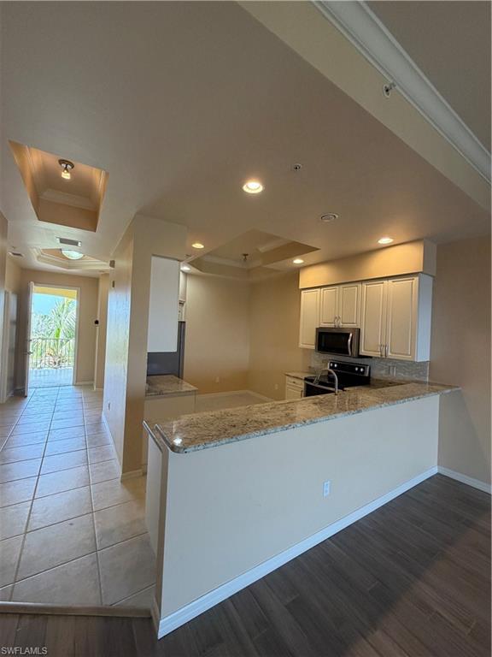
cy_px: 328
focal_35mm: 14
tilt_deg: +1.1
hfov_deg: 85.7
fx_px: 265
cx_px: 246
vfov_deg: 102.1
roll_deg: -2.4
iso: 250
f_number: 2.2
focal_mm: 2.22
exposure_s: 1/120
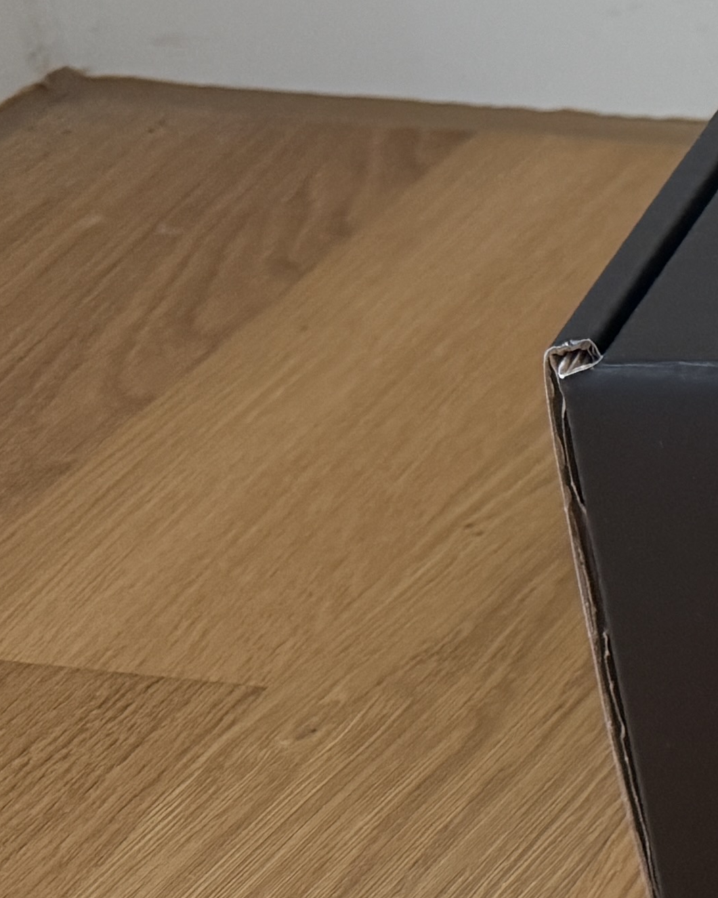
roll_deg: -1.6
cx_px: 1830
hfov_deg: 11.8
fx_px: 2683
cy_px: 35
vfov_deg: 18.6
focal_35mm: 101
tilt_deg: -24.7
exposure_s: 1/80
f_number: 1.78
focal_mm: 6.76
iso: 200
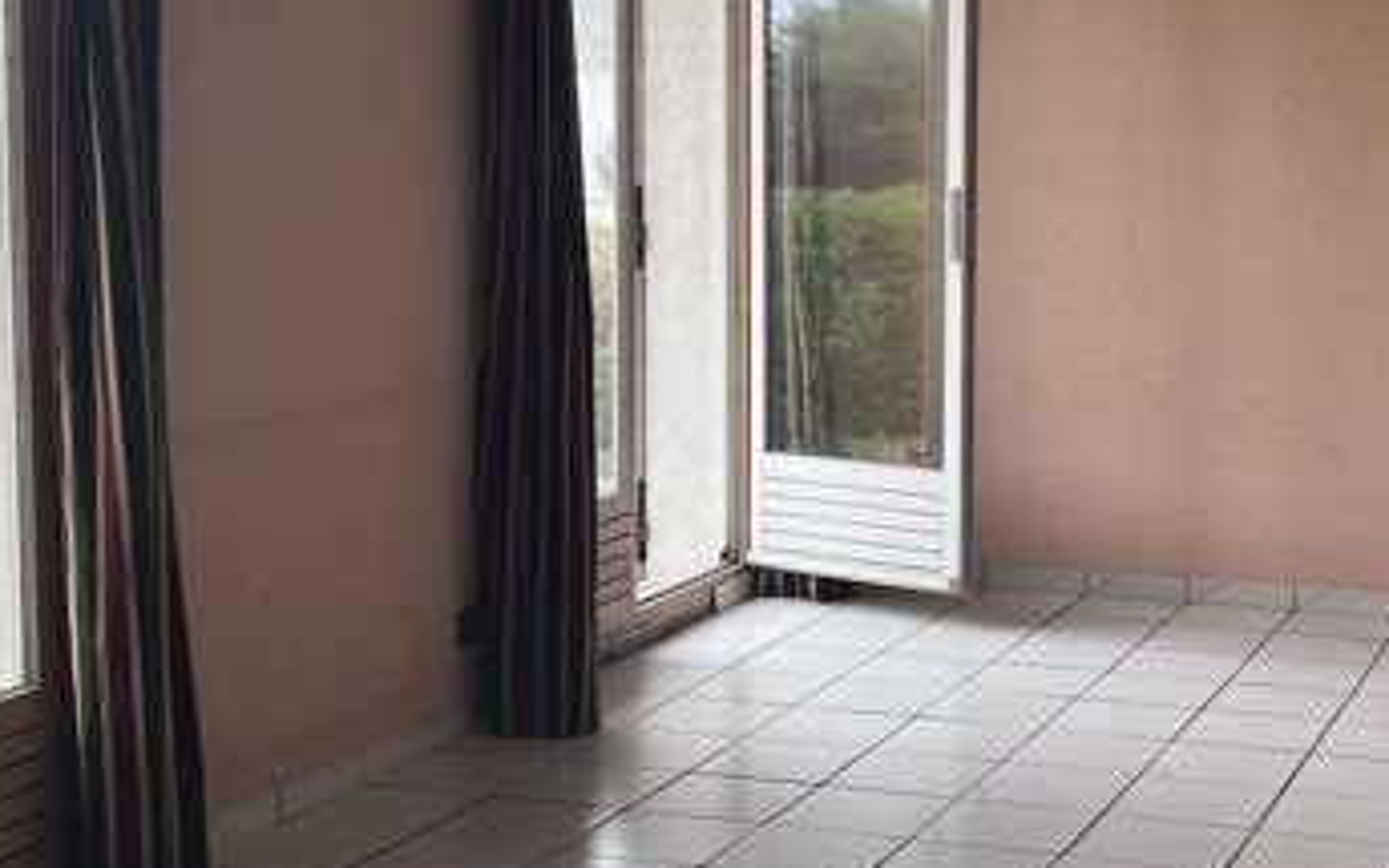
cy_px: 331
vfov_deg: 20.3
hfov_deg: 31.8
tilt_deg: -5.0
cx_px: 917
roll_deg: +0.4
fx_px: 2423
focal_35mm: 64
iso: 40
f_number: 1.6
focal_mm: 5.1
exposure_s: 1/196
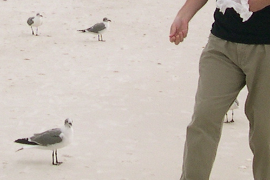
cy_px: -115
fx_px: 1350
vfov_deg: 7.5
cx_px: 54
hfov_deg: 11.4
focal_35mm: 180
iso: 100
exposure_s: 1/187
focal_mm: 8
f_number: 7.6
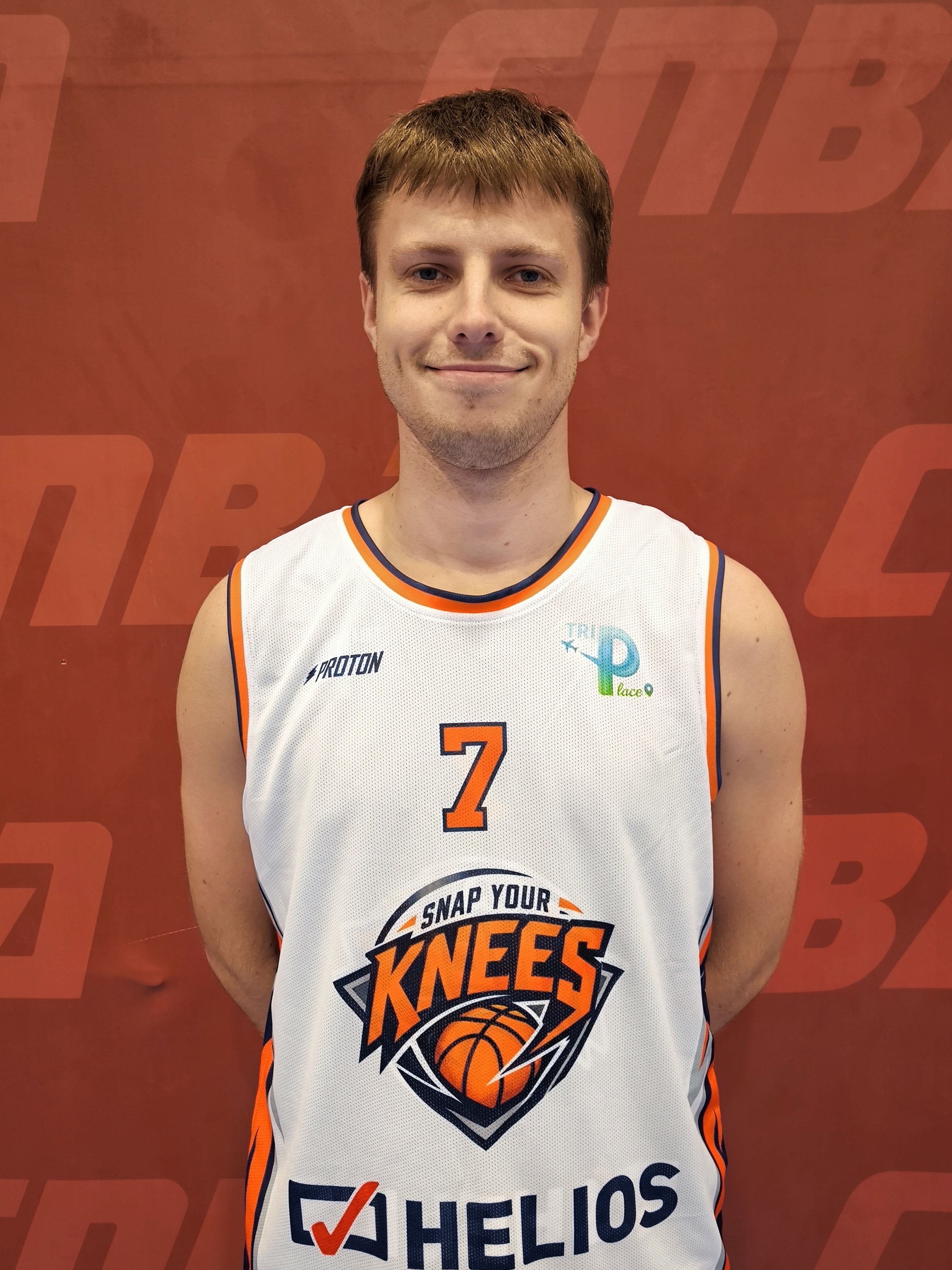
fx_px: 1027
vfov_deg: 63.4
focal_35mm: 28
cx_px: 481
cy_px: 653
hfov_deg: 49.7
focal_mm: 6.92
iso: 200
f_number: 1.9
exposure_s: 1/50
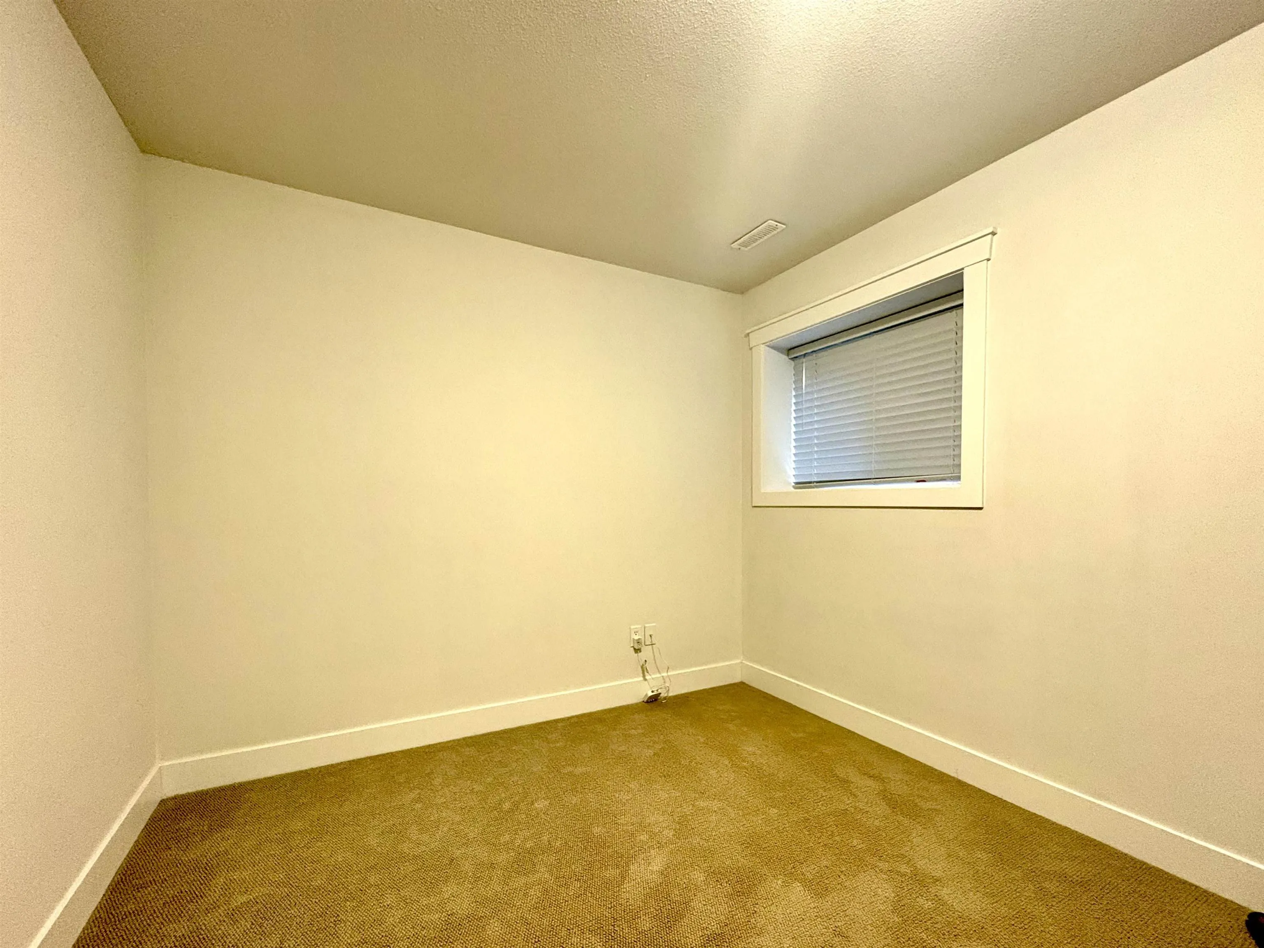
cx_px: 632
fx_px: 511
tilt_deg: +1.8
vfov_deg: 85.7
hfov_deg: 102.1
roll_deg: +0.2
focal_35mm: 14
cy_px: 474
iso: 640
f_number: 2.2
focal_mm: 2.22
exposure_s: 1/40
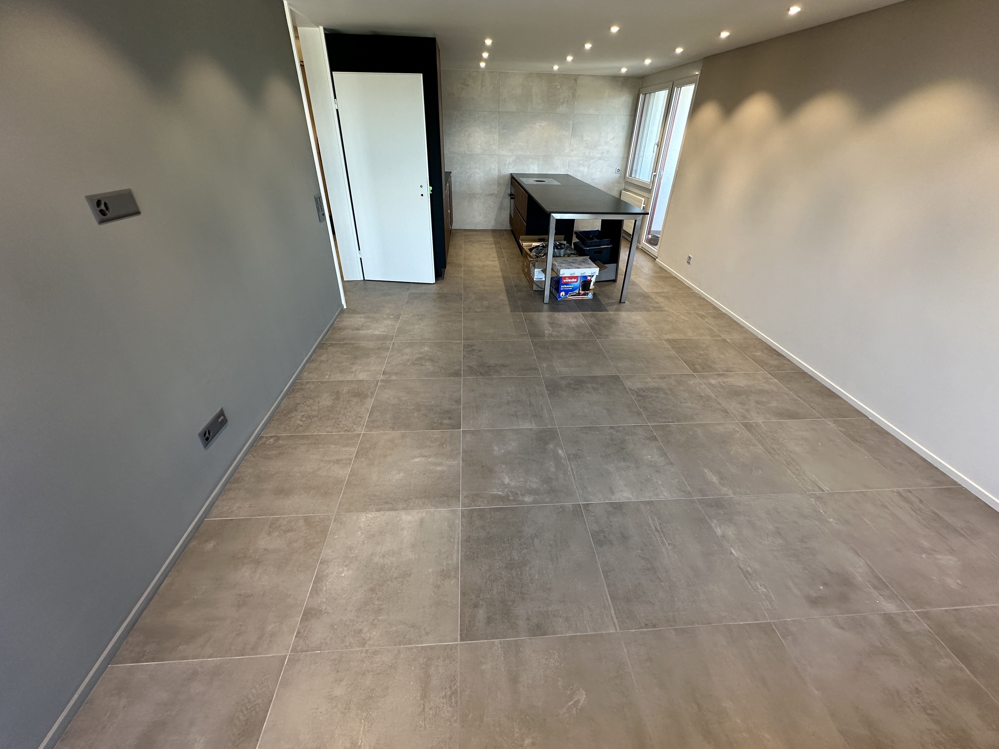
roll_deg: -2.1
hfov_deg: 102.1
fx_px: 404
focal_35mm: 14
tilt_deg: -31.7
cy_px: 374
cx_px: 500
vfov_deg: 85.7
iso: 160
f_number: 2.2
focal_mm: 2.22
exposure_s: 1/100
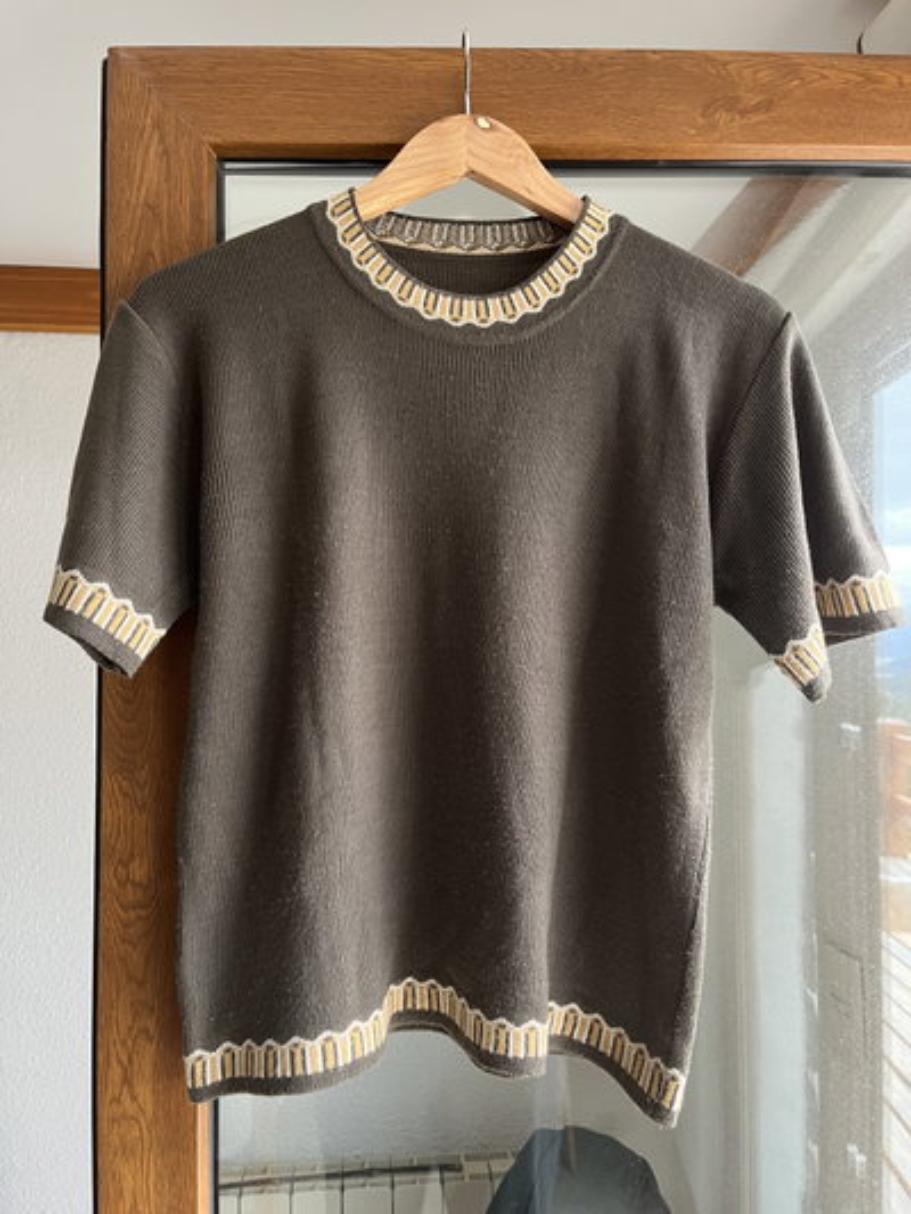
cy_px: 607
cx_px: 456
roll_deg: +0.6
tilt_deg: +1.5
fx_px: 912
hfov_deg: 53.1
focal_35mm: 26
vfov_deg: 67.3
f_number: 1.6
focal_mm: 5.1
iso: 160
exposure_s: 1/60
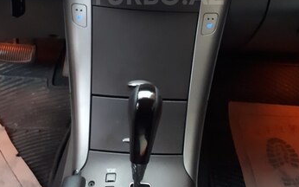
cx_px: 157
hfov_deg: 48.2
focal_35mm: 41
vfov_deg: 29.0
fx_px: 334
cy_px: -5
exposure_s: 1/10
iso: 1000
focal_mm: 3.6
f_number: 1.9
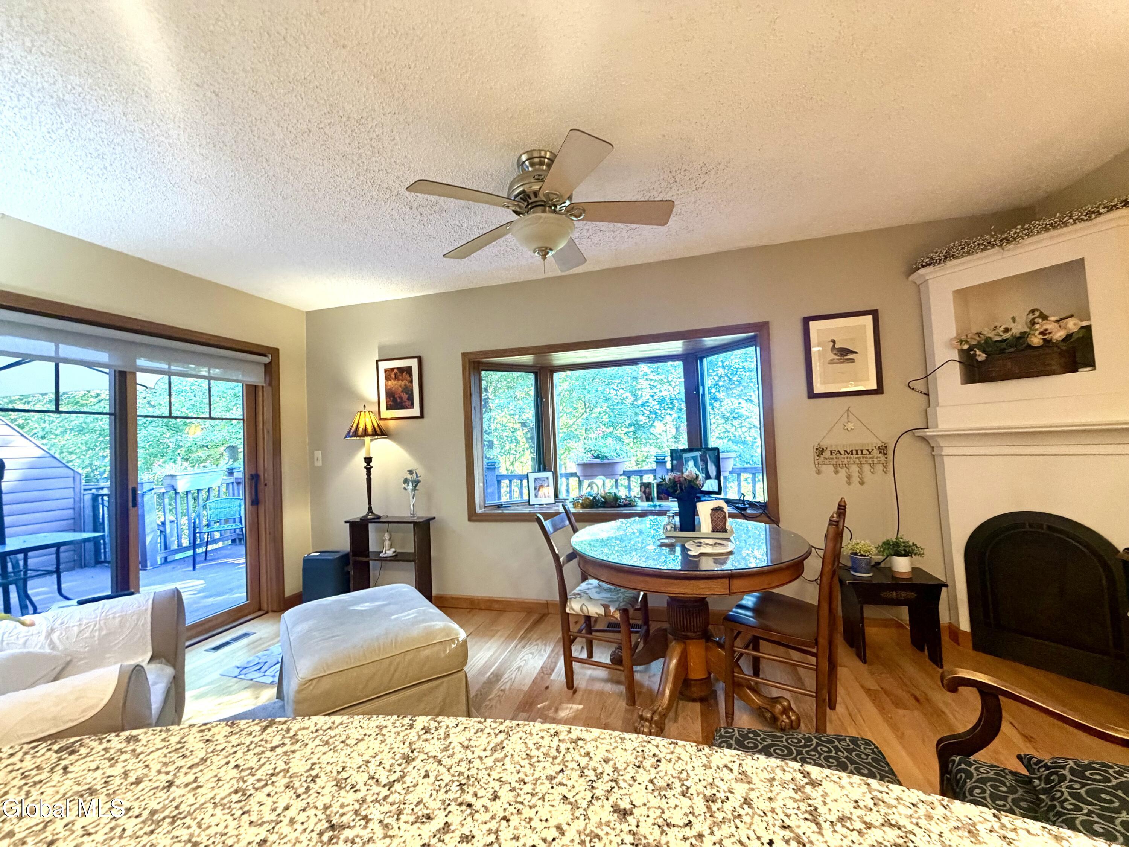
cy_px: 424
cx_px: 564
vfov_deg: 85.7
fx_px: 457
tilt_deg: +1.7
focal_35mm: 14
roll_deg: +3.1
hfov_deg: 102.1
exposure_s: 1/60
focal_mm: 2.22
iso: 320
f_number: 2.2
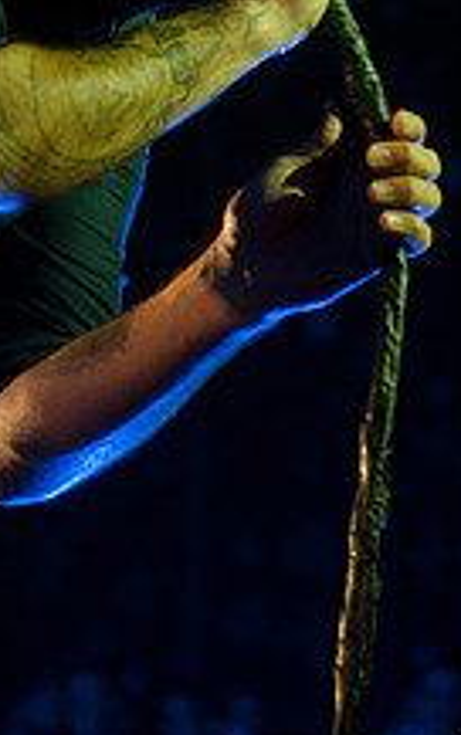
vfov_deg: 9.4
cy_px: 0
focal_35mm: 221
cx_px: 386
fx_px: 4434
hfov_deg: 5.9
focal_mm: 70
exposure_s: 1/200
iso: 1600
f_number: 2.8
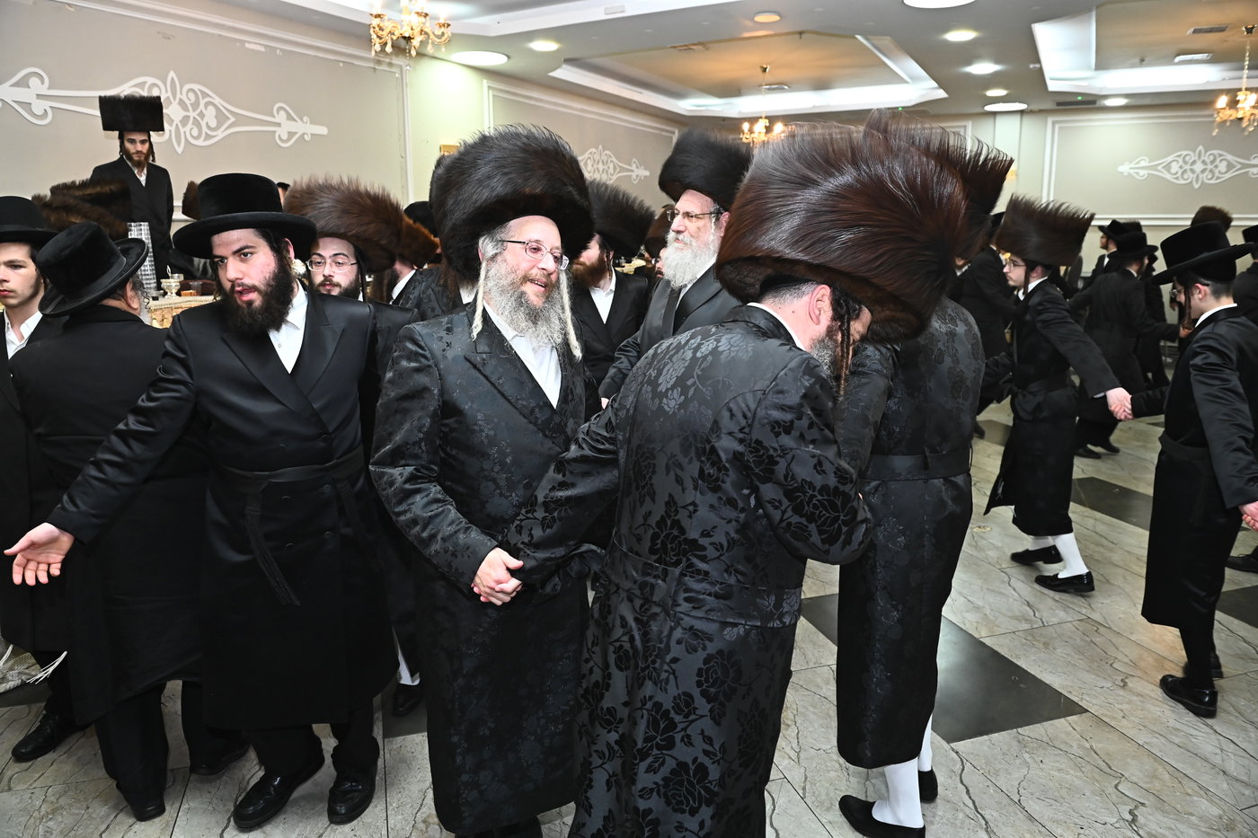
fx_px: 839
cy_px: 419
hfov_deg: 73.8
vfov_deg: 53.1
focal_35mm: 24
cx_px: 629
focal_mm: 24
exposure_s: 1/200
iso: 2000
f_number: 5
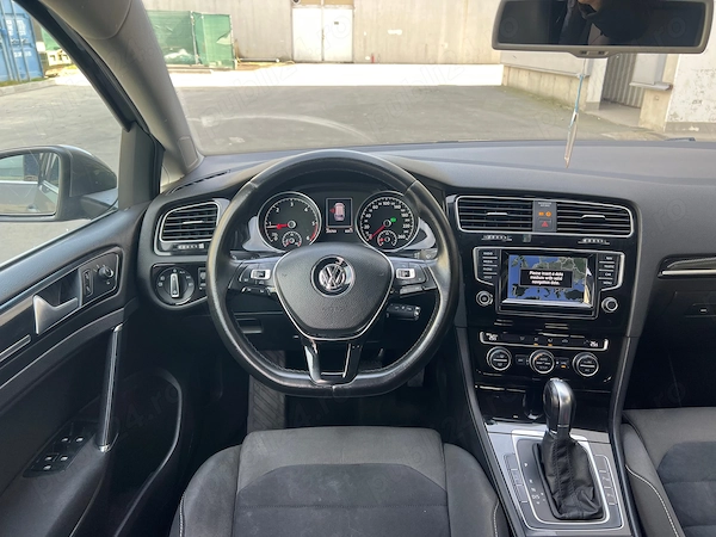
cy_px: 268
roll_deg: +0.8
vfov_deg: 53.1
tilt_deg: -22.3
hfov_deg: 67.3
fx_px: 538
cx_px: 358
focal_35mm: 26
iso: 50
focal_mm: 5.7
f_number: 1.5
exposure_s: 1/121
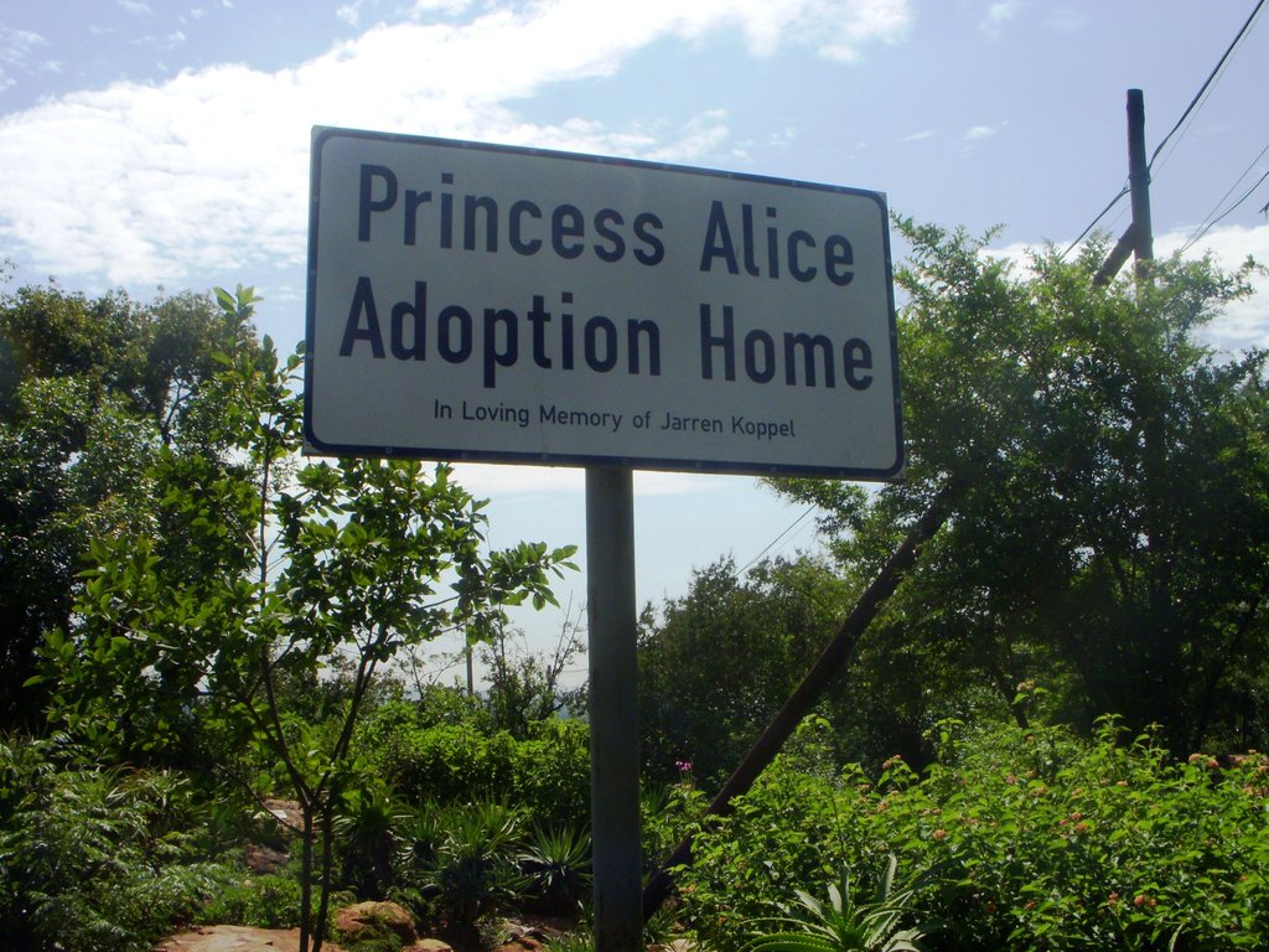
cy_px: 476
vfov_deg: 37.7
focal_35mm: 38
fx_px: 1393
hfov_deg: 49.0
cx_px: 634
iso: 100
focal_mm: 6.3
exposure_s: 1/500
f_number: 6.6
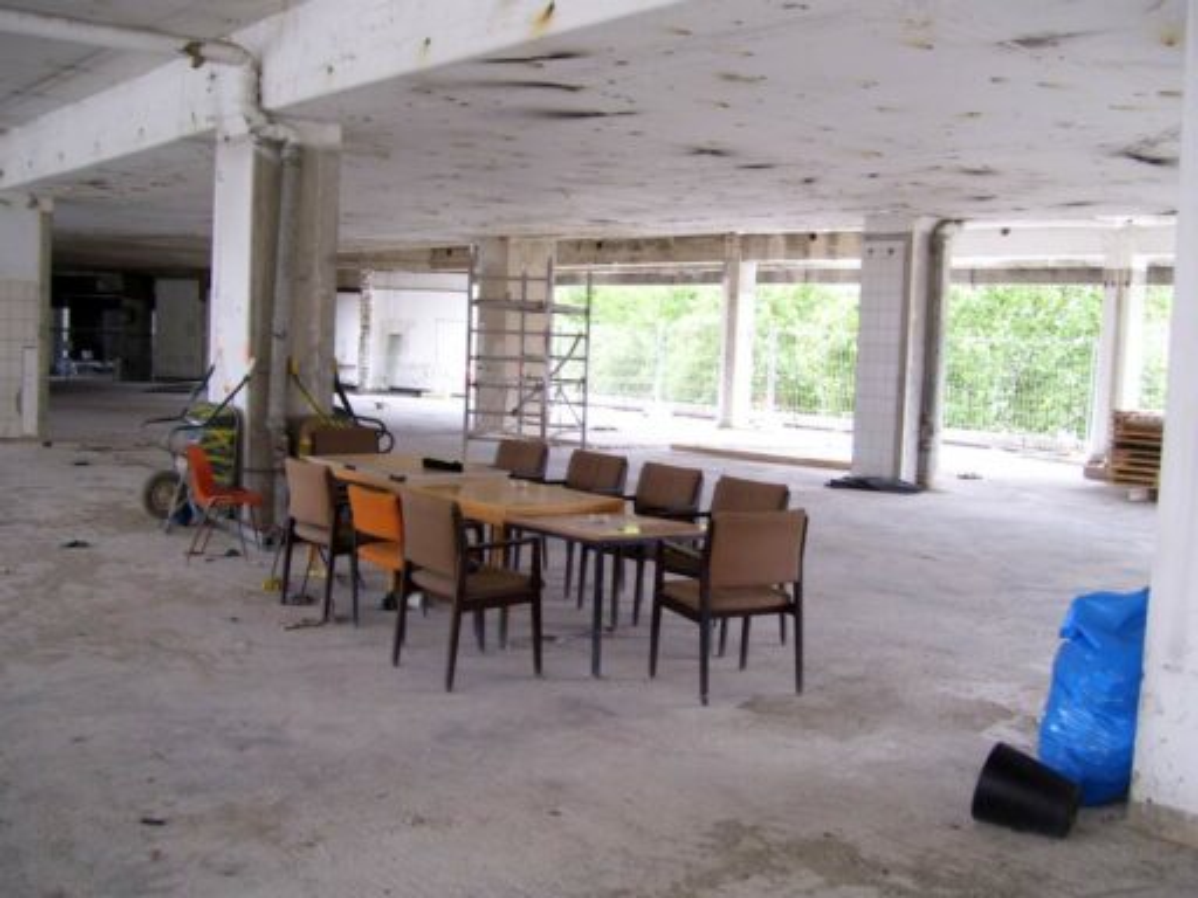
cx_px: 599
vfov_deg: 38.7
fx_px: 1281
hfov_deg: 50.1
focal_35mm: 37
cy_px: 449
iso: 80
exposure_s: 1/45
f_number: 2.7
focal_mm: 6
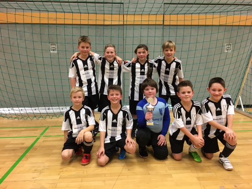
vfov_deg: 48.2
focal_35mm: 29
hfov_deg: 61.7
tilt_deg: -9.4
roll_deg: +0.5
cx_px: 126
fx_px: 211
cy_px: 94
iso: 100
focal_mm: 4.15
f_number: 2.2
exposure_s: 1/33
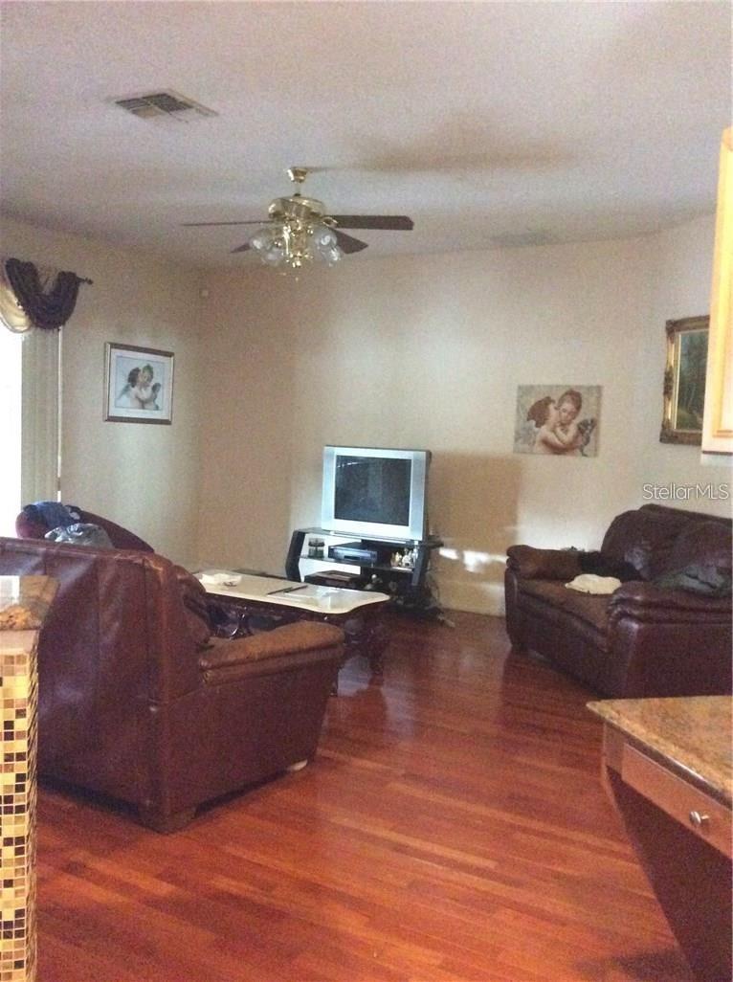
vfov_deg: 56.9
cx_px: 366
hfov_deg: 44.0
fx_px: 906
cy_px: 491
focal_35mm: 32
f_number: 2.4
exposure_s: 1/15
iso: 800
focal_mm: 3.3
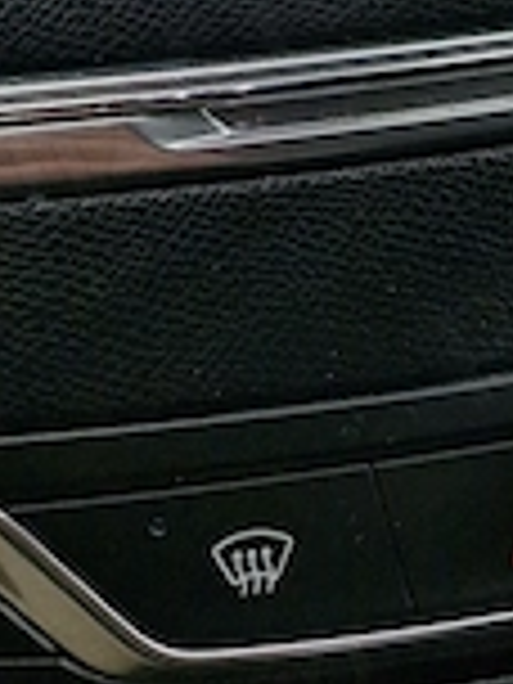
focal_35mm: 121
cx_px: 400
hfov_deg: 12.2
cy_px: -1071
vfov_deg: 12.1
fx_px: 2391
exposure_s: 1/213
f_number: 1.8
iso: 50
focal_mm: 5.54
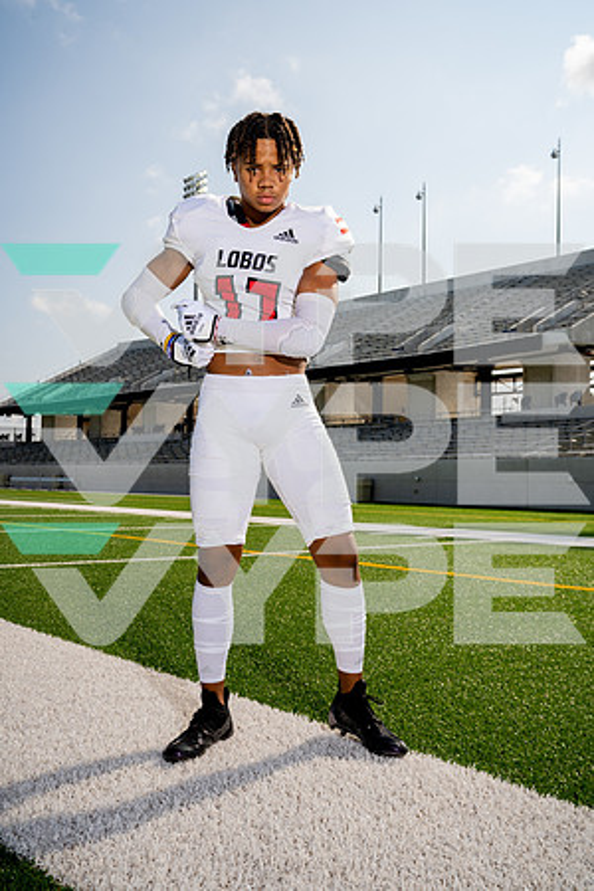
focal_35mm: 34
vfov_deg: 55.8
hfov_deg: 38.9
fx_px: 841
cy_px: 446
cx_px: 297
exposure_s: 1/250
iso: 100
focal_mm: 34
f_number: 7.1
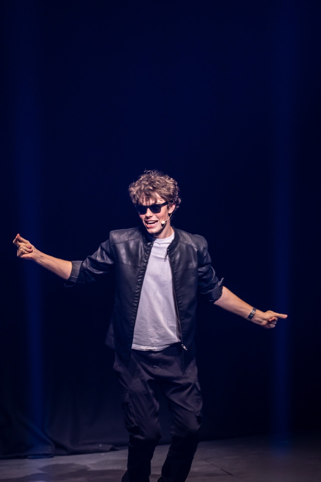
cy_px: 241
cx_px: 160
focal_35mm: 300
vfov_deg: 6.9
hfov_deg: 4.6
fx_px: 4012
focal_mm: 200
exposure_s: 1/125
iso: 500
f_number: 2.8
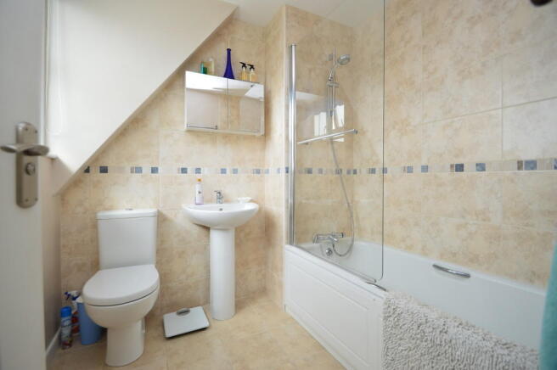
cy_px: 185
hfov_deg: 100.4
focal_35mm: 15
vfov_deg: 77.2
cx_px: 278
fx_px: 232
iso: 220
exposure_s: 1/100
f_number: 5
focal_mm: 10
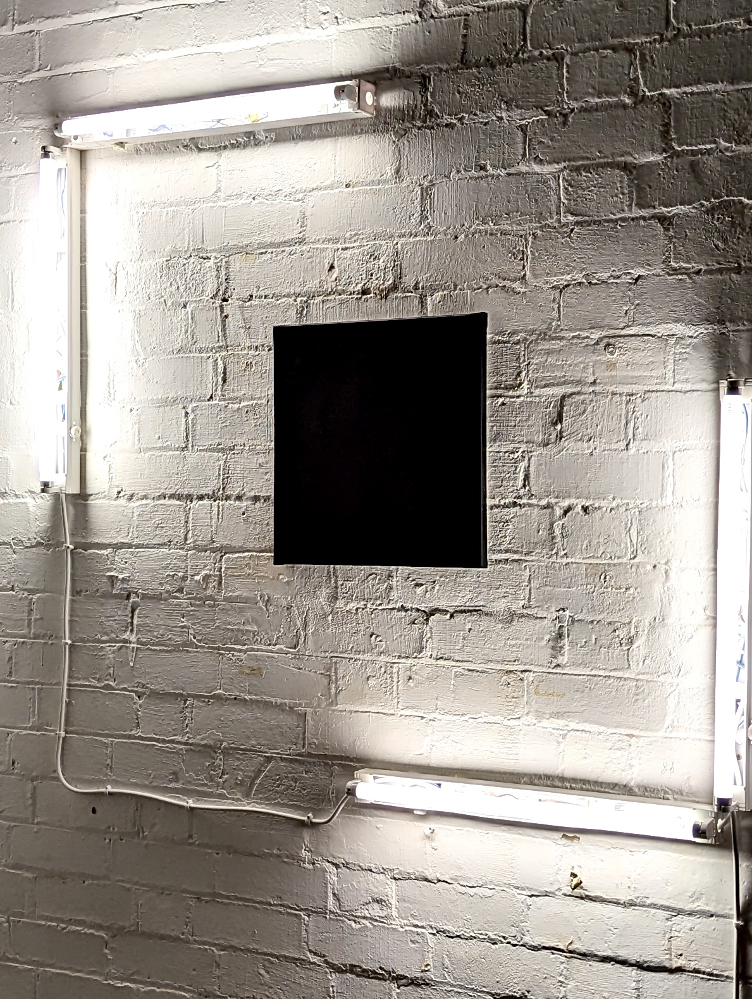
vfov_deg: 31.1
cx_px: 402
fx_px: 1791
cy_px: 534
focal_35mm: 62
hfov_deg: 23.7
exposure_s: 1/100
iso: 49
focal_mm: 6.81
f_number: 1.85
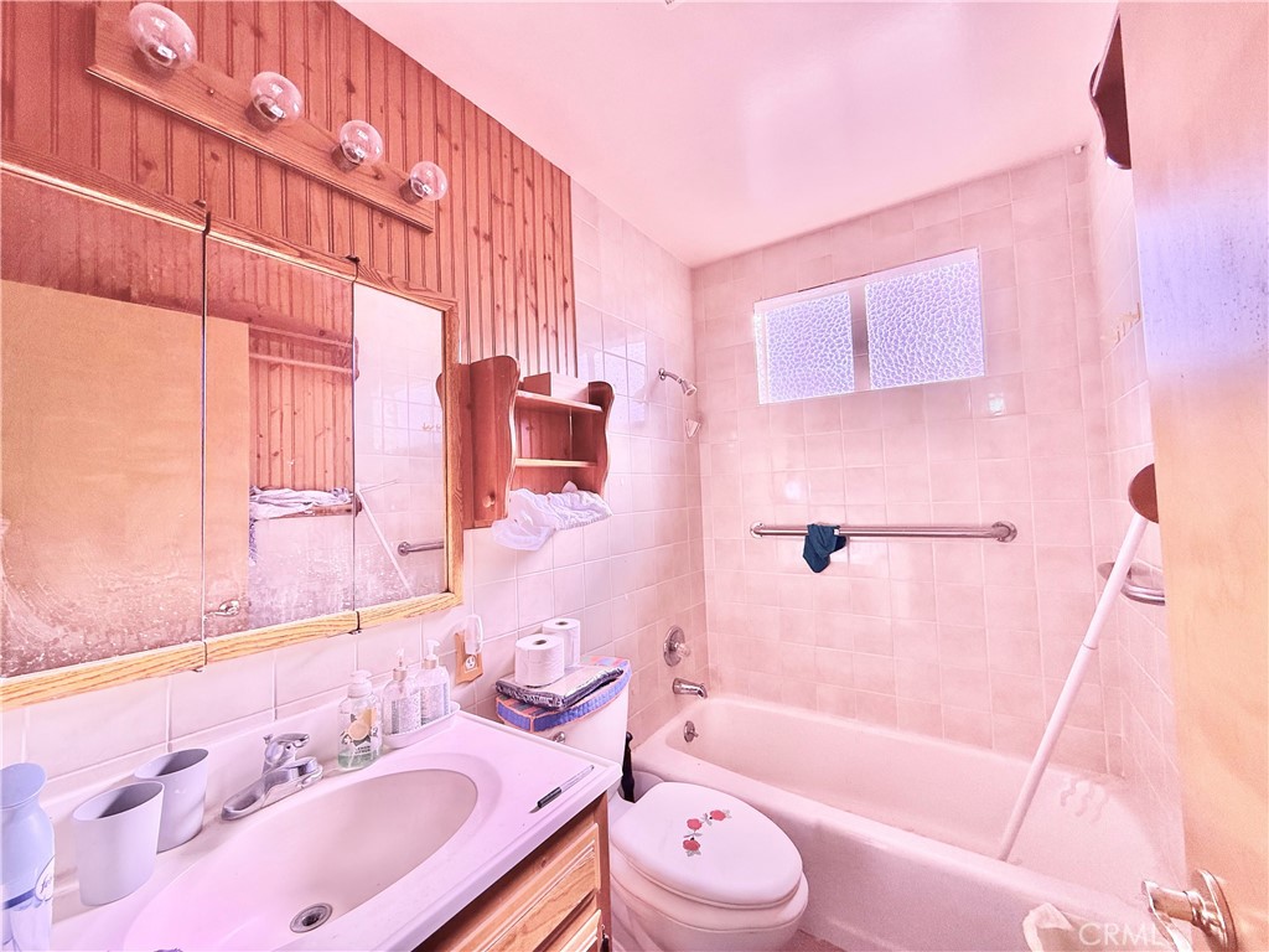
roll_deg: +1.9
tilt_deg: +1.8
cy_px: 476
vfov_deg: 85.7
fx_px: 513
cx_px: 634
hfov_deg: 102.1
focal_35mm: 14
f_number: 2.2
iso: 125
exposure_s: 1/99
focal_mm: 2.22
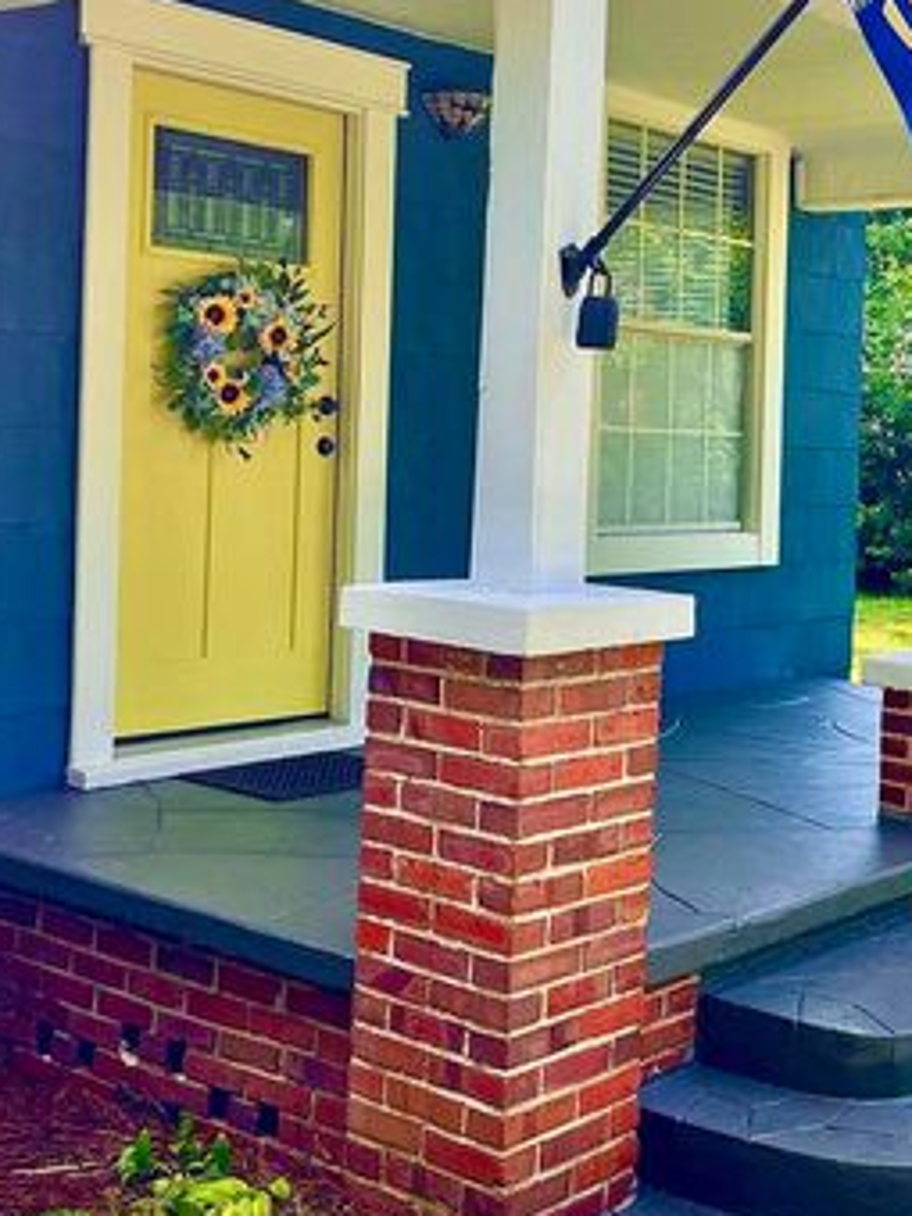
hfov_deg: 28.1
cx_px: 701
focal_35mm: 51
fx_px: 1792
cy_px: 449
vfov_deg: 37.2
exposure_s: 1/833
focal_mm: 5.1
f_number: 1.6
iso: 50
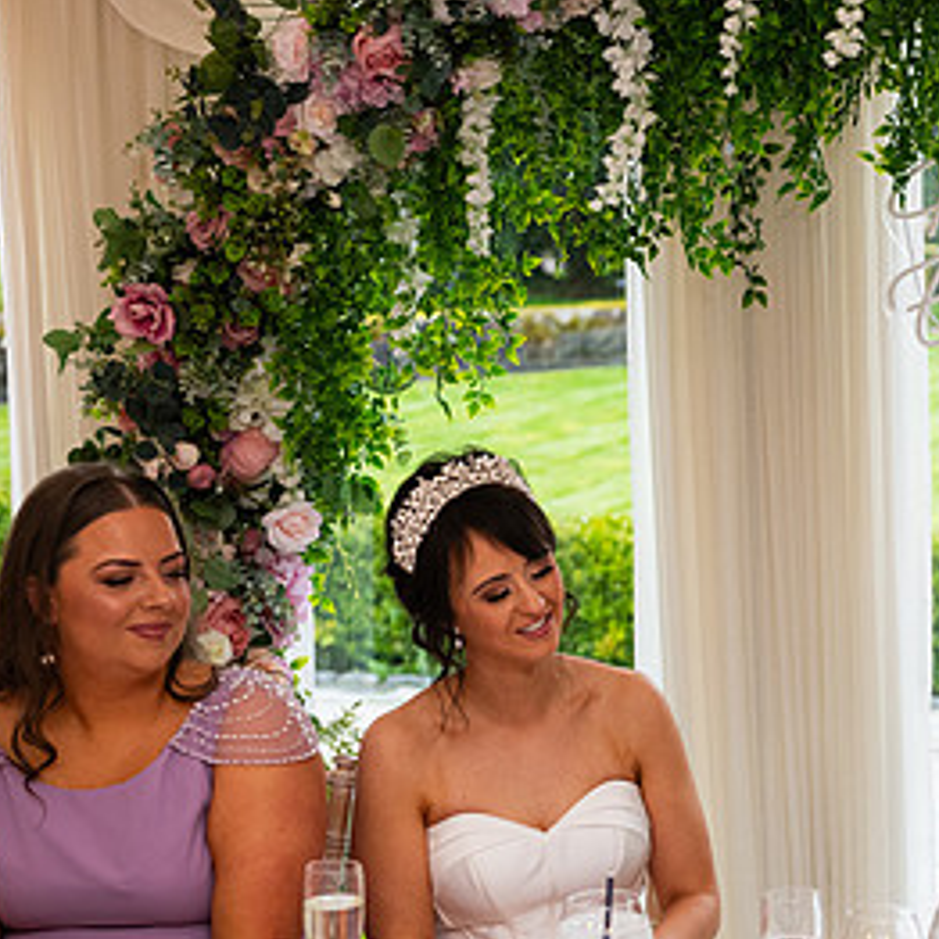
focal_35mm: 98
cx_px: 878
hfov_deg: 17.4
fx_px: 3008
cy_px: 575
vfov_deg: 17.7
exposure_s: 1/160
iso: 1000
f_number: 3.5
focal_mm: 52
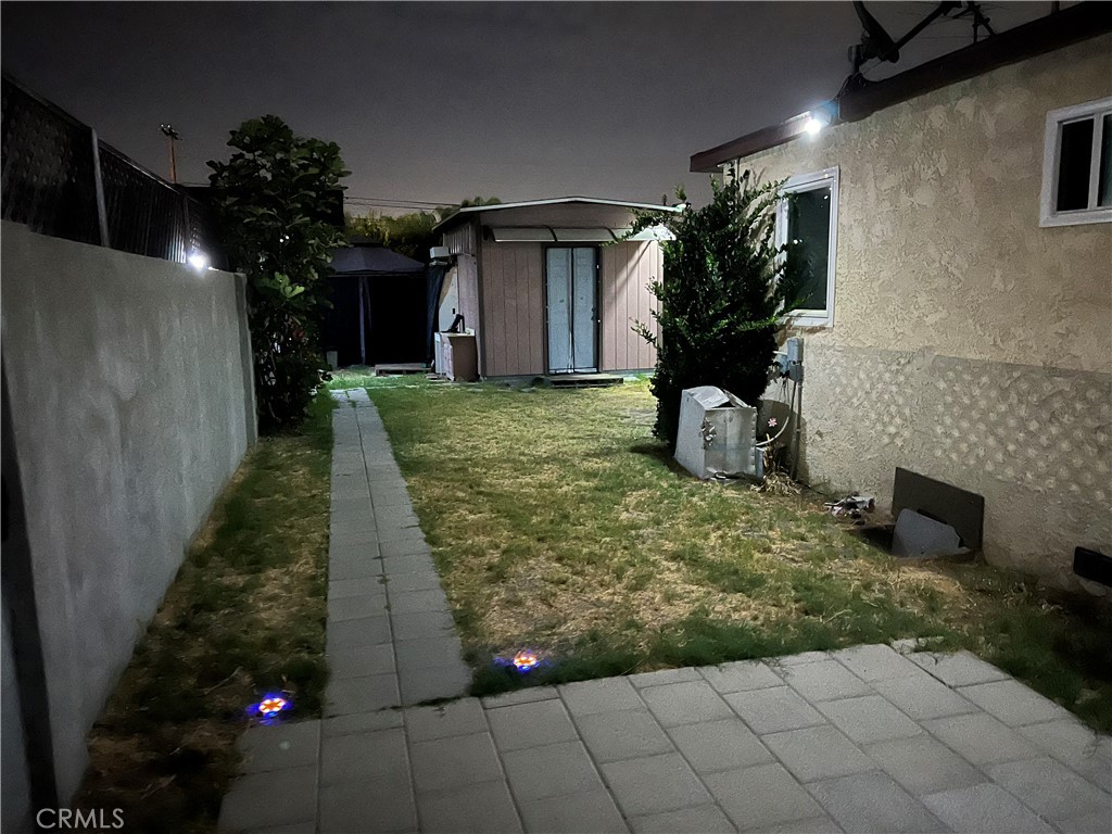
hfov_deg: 67.3
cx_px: 556
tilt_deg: -9.0
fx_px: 835
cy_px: 417
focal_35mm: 26
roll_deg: +0.6
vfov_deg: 53.1
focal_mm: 5.7
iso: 1000
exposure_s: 1/5
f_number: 1.5
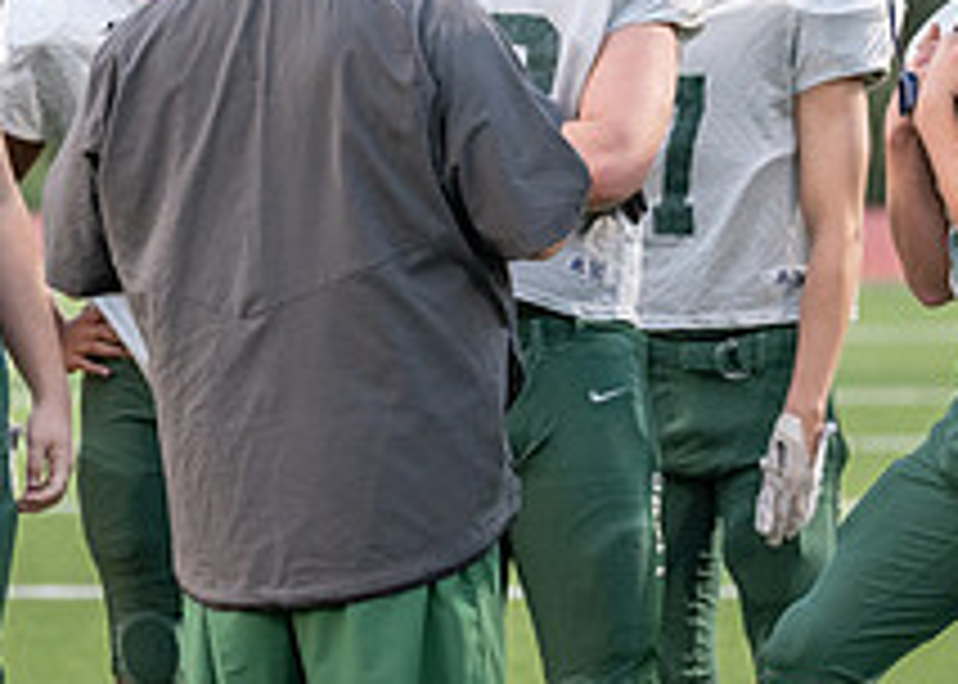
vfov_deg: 4.5
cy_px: 303
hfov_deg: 6.3
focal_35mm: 320
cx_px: 384
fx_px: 8704
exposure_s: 1/1000
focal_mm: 109
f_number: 2.8
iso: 2000
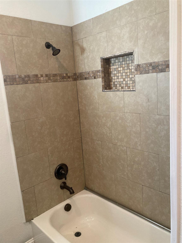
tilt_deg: -8.8
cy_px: 122
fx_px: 196
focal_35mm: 28
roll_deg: +3.2
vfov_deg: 63.4
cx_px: 91
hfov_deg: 49.7
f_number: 1.8
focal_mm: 3.99
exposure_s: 1/60
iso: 200
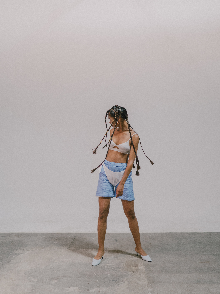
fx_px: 288
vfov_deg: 54.0
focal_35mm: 34
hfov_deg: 41.8
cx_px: 110
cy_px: 147
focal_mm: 17
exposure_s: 1/200
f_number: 1.8
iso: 400
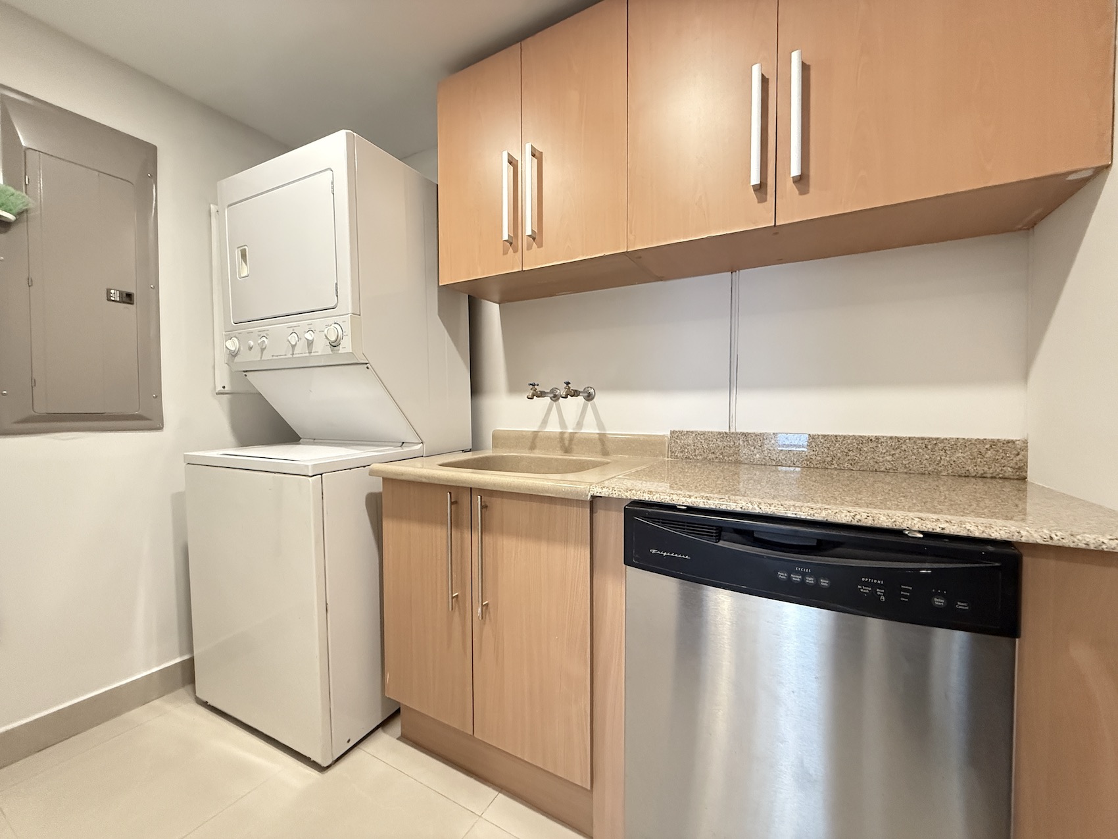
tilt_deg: -1.5
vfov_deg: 85.7
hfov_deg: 102.1
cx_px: 559
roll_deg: +0.0
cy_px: 420
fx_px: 452
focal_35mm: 14
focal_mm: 2.22
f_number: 2.2
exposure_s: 1/60
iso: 800
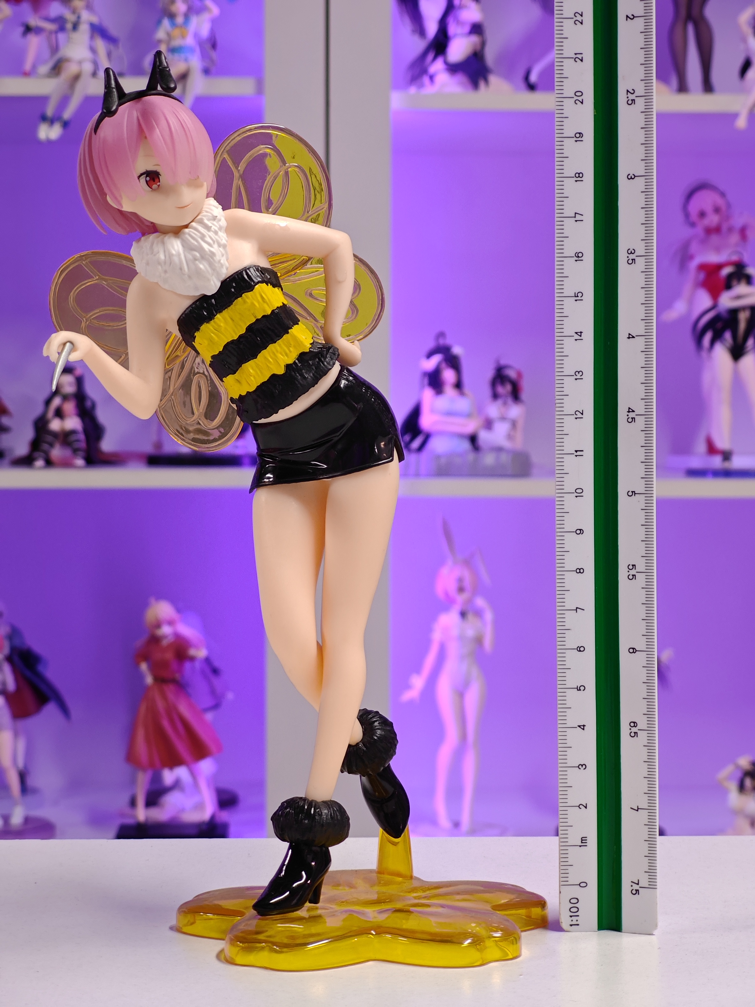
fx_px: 2326
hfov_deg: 18.4
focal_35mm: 80
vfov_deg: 24.4
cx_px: 378
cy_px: 504
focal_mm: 7.48
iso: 400
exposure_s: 1/18.1
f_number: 2.4
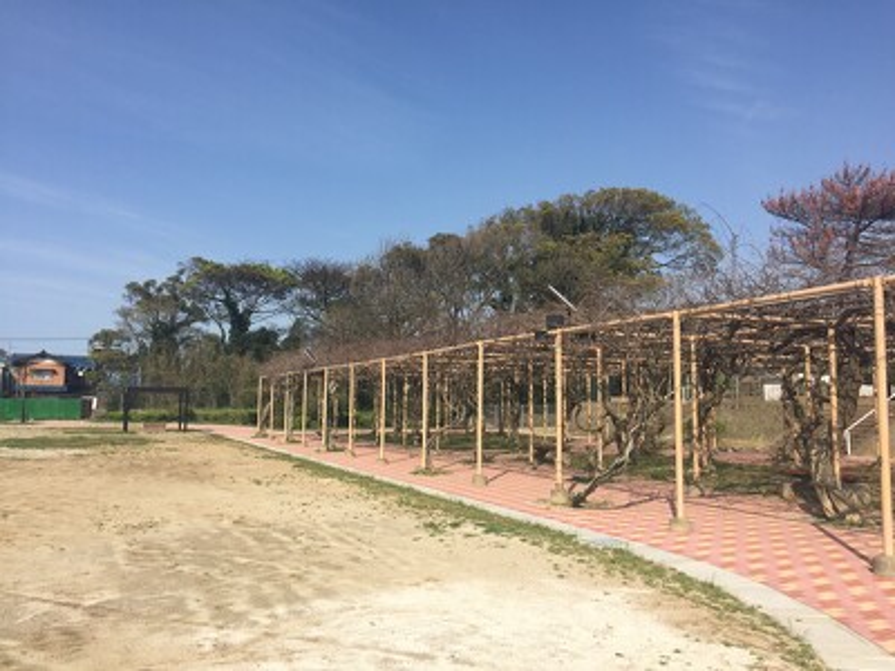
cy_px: 336
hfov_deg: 61.7
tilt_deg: +4.3
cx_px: 448
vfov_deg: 48.2
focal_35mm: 29
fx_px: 750
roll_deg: -1.3
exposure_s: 1/2475
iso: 32
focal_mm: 4.15
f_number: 2.2
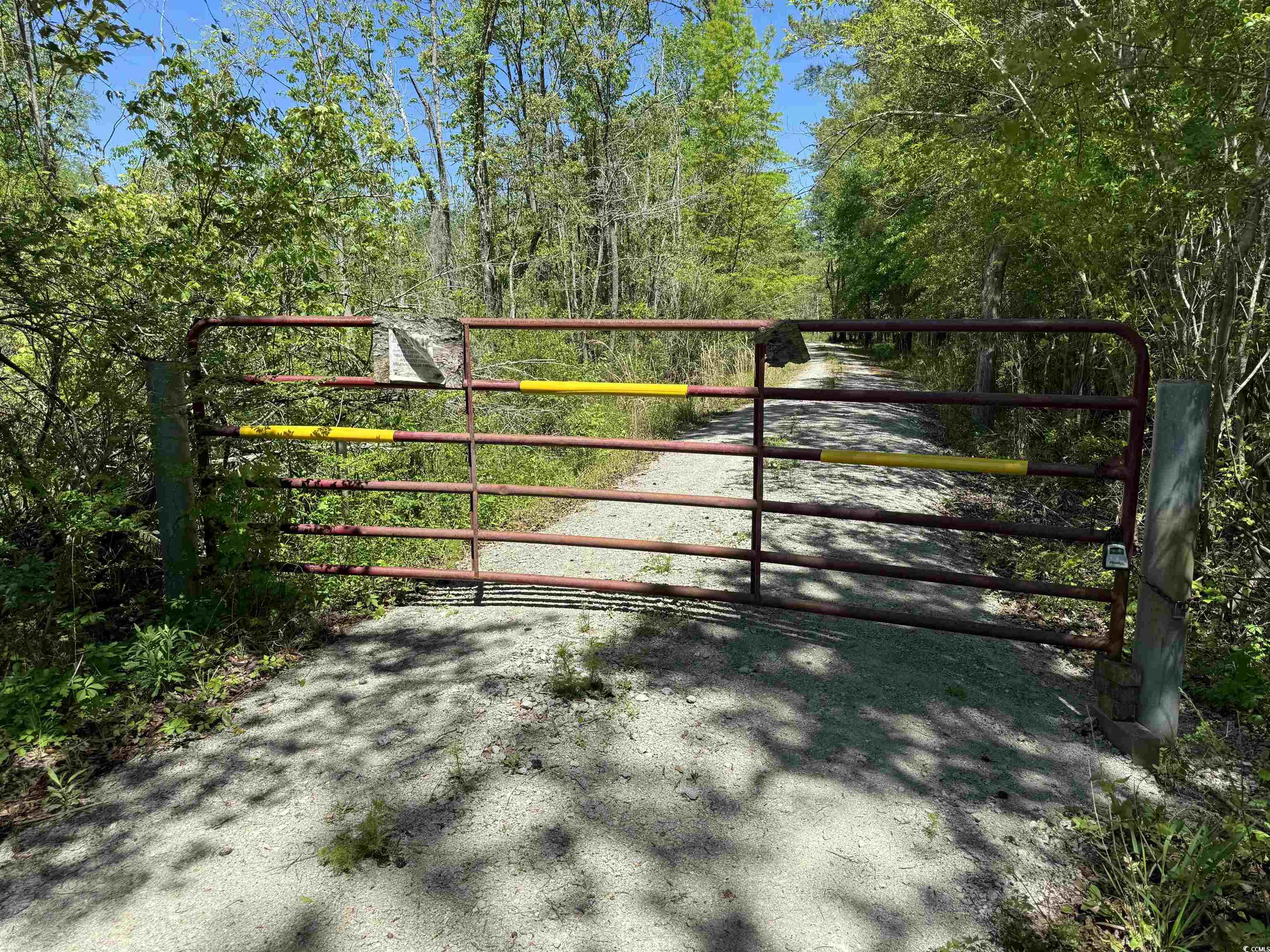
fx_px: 881
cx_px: 635
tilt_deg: -9.8
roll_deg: +0.4
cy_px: 476
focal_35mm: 24
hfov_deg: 71.6
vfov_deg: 56.8
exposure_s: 1/2604
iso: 80
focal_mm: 6.86
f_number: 1.78
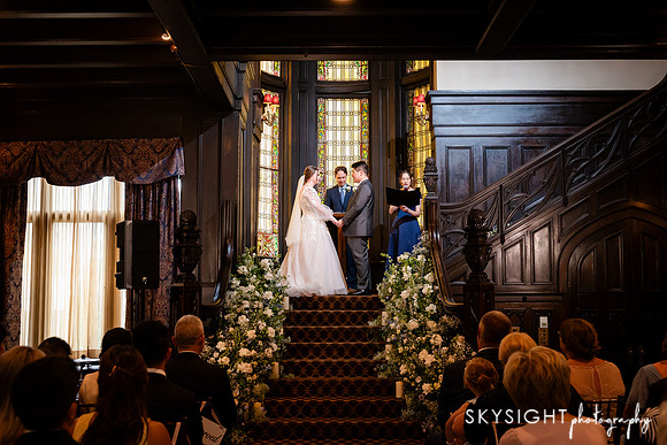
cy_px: 222
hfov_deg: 43.7
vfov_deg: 29.9
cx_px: 334
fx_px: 833
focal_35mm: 45
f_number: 4.5
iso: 2000
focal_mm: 44
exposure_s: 1/200
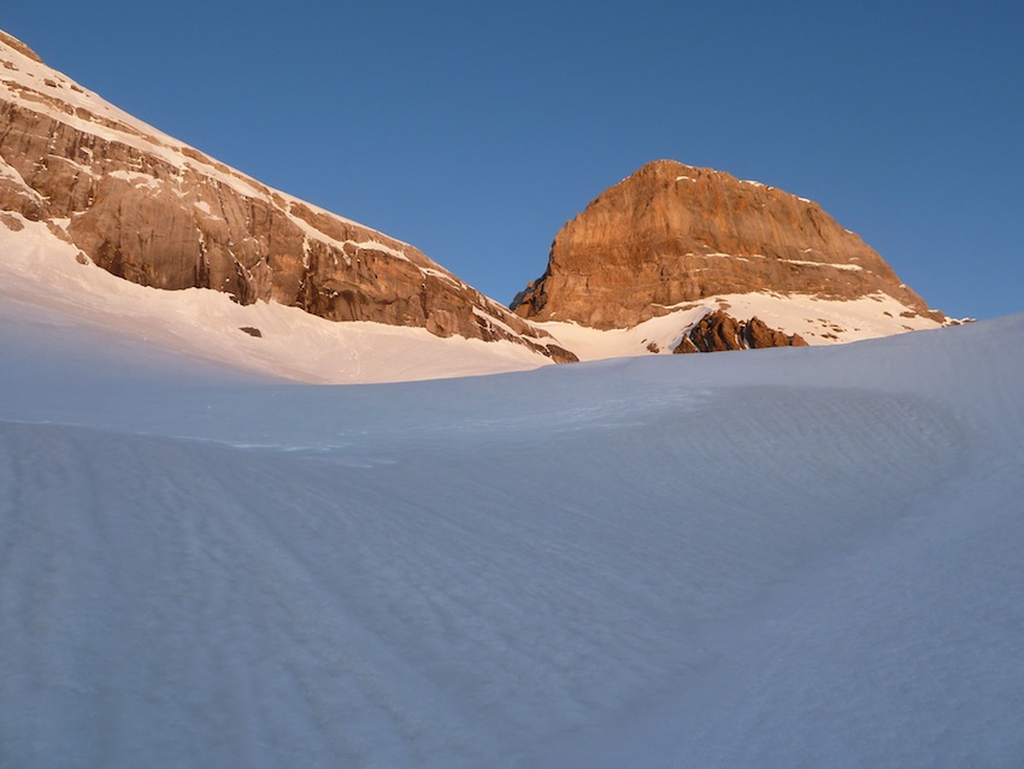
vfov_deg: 54.9
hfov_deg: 69.4
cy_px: 384
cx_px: 512
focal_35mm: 25
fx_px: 740
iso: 80
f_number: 4
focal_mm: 4.1
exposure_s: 1/125
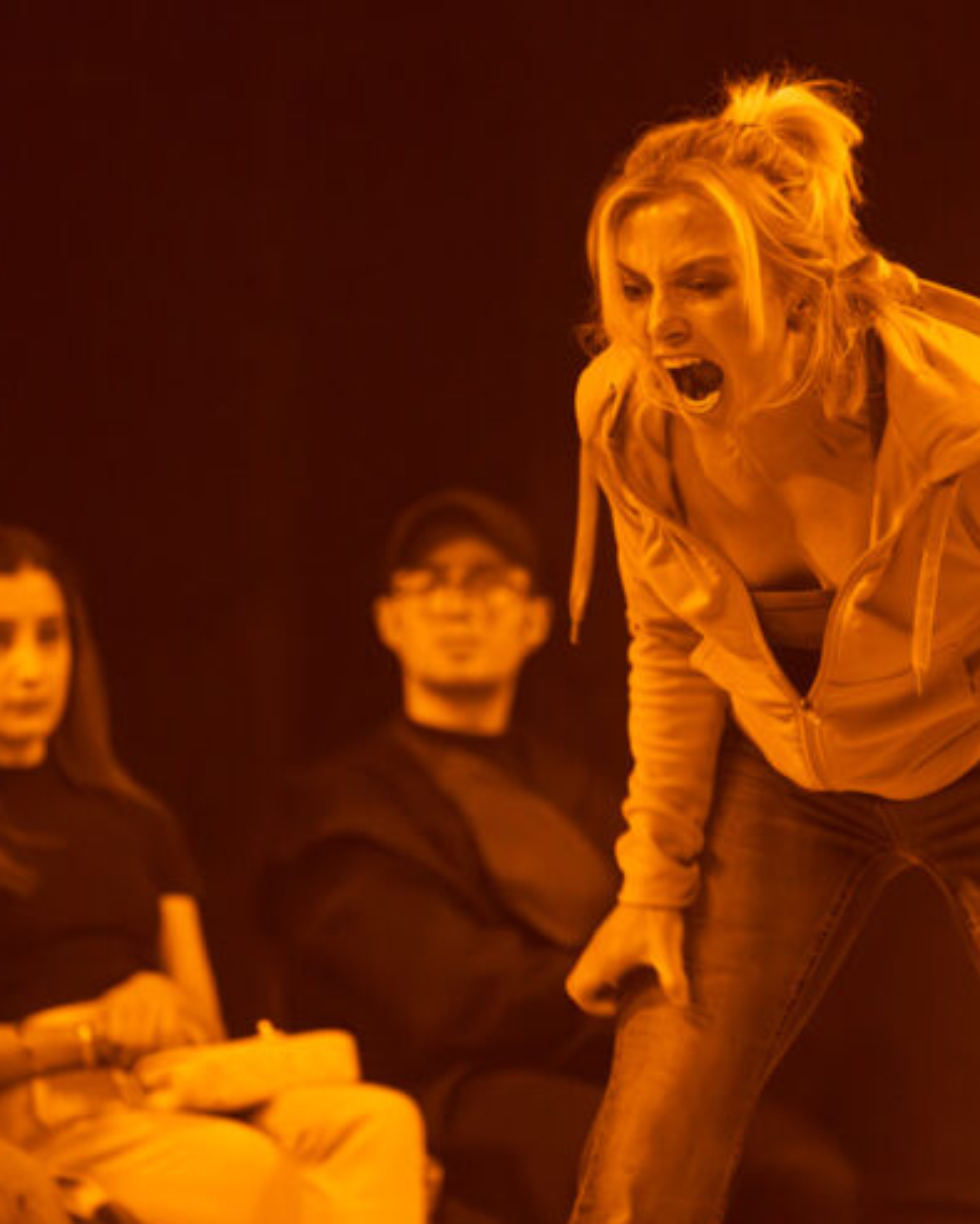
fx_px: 9239
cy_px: 611
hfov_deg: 6.1
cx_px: 435
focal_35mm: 255
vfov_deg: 7.6
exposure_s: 1/200
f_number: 2.8
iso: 4000
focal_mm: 176
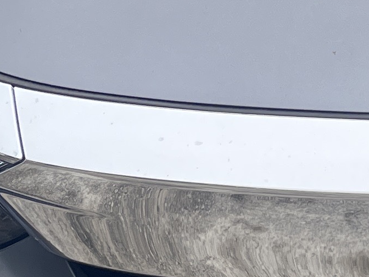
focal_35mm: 150
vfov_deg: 9.8
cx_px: 507
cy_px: 31
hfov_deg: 12.7
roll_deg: -0.5
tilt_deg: -17.5
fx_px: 1599
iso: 32
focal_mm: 5.1
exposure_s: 1/645
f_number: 1.6
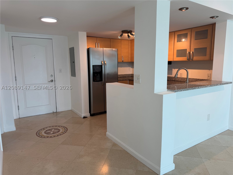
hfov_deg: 71.6
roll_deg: +1.7
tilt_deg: -7.5
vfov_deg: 56.8
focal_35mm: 24
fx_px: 162
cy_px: 88
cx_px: 116
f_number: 1.78
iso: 80
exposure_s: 1/120
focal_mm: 6.76
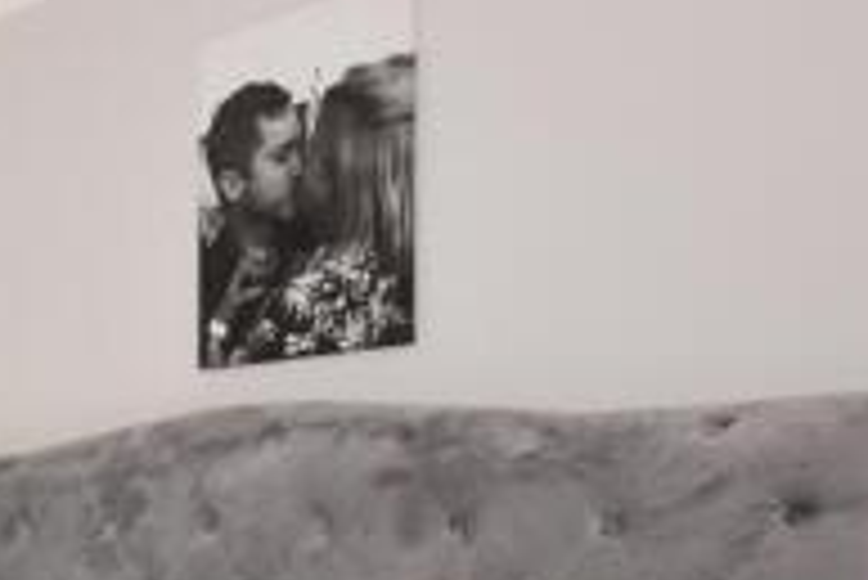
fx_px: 1231
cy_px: 546
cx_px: -423
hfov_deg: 27.4
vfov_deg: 25.5
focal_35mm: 51
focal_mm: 10
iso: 400
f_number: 5.6
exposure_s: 1/100
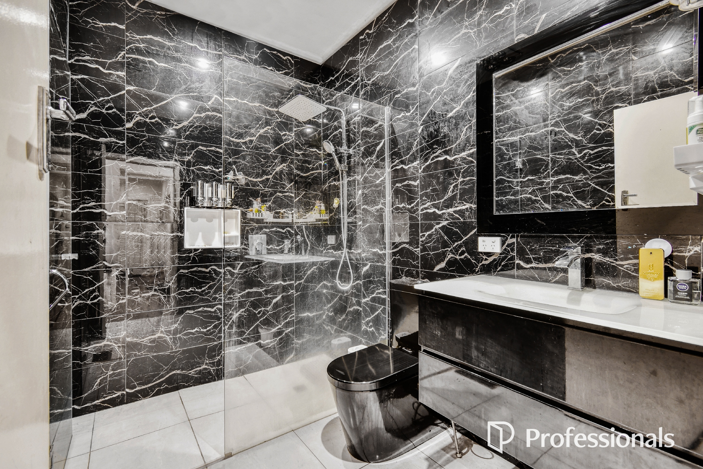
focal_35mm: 15
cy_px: 234
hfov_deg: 100.4
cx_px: 352
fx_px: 293
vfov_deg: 77.3
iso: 100
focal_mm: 10
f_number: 4.5
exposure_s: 1/1.67
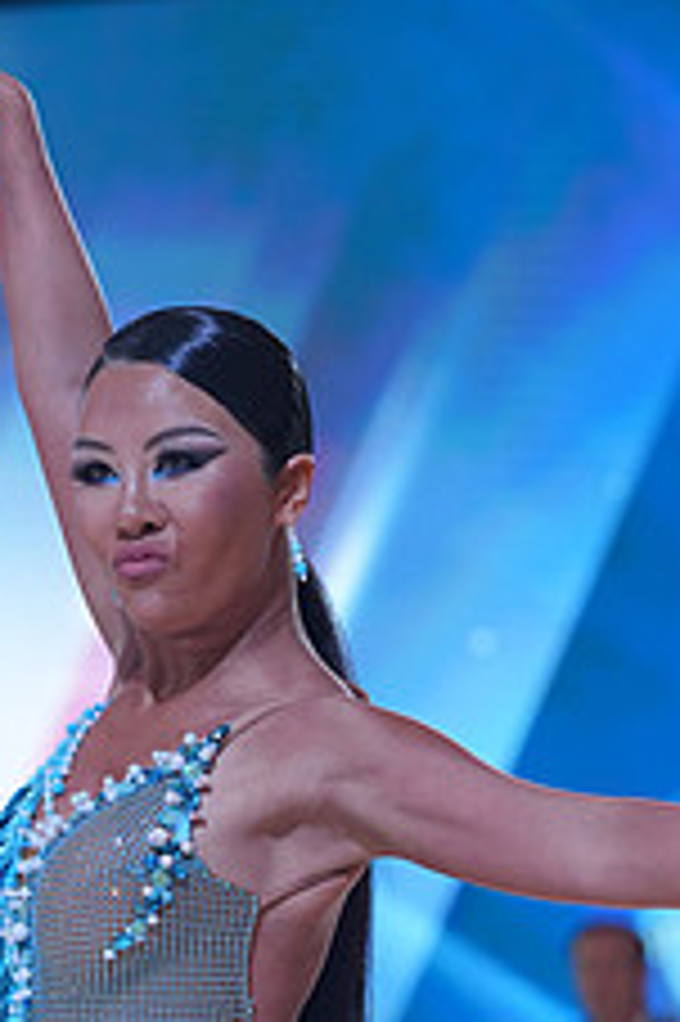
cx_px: 232
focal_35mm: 276
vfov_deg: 7.4
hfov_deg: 5.0
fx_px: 7831
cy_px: 1265
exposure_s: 1/400
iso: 500
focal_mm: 108
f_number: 4
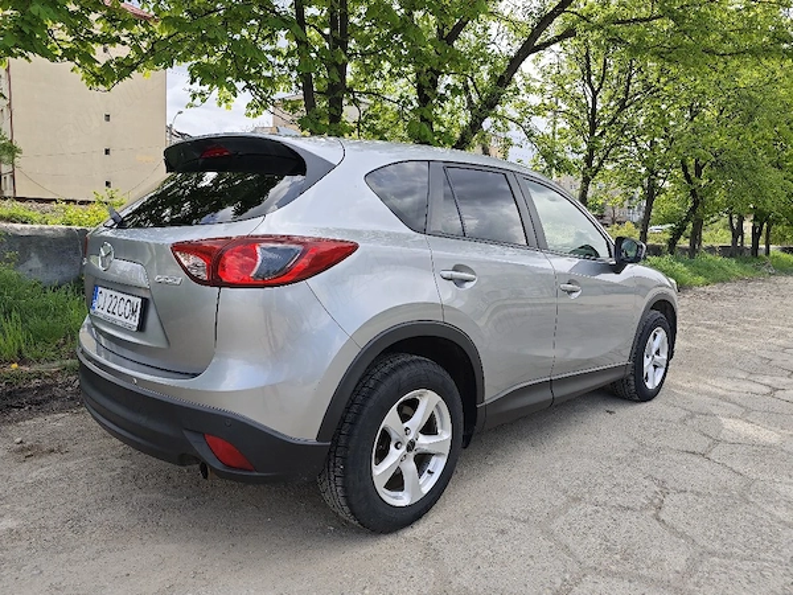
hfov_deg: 73.9
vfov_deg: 58.9
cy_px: 298
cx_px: 396
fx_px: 527
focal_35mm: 23
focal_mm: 6.55
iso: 50
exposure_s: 1/769
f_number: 1.6
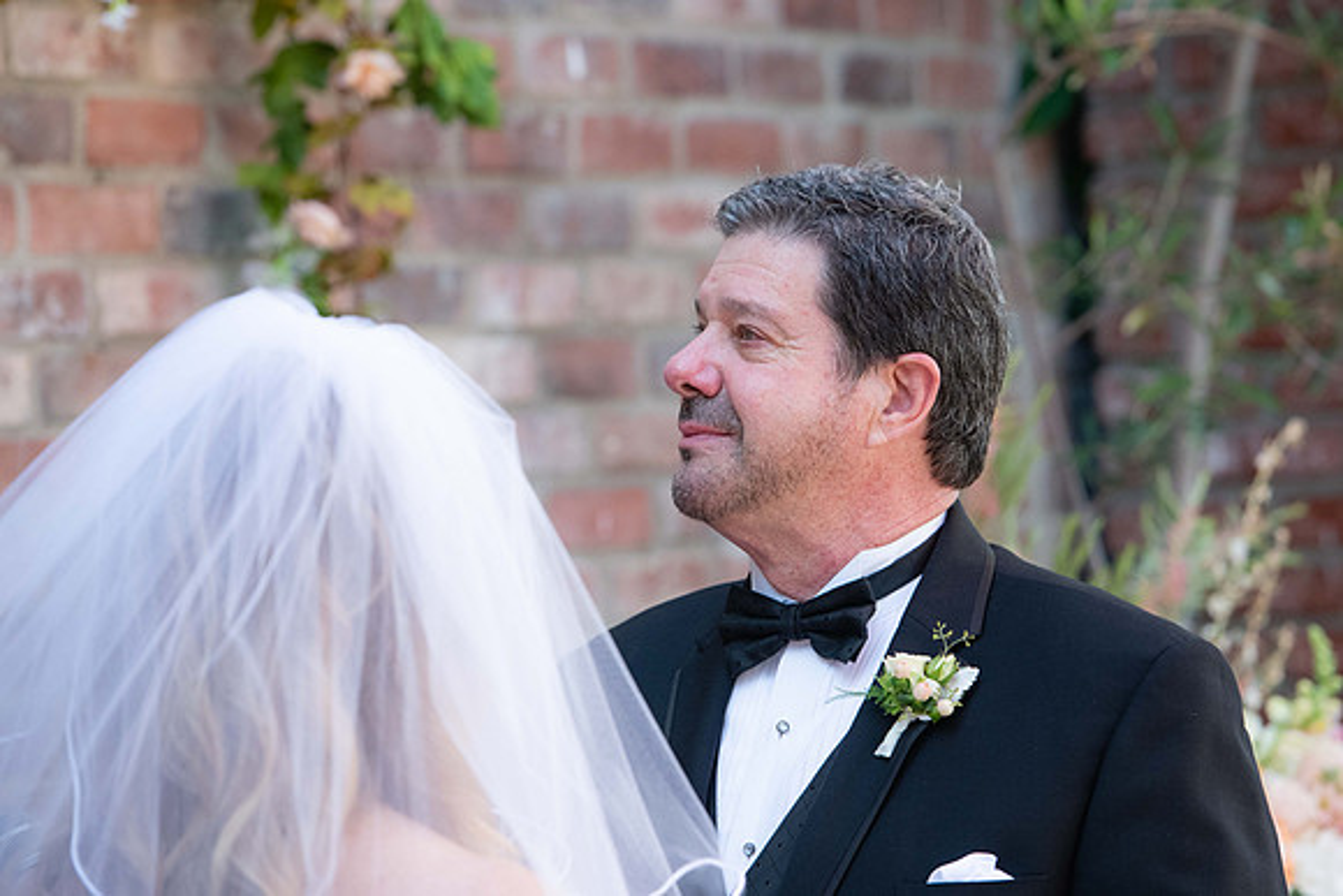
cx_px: 756
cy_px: 391
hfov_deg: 11.1
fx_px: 6934
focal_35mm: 186
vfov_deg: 7.4
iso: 800
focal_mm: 165
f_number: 4.5
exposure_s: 1/800
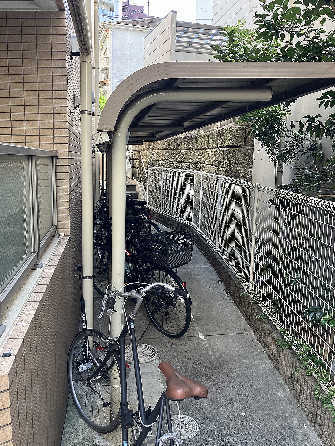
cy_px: 223
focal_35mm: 28
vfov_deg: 63.4
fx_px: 361
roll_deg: -3.1
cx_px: 168
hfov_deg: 49.7
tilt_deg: -8.4
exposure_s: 1/121
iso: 64
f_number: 1.8
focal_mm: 3.99
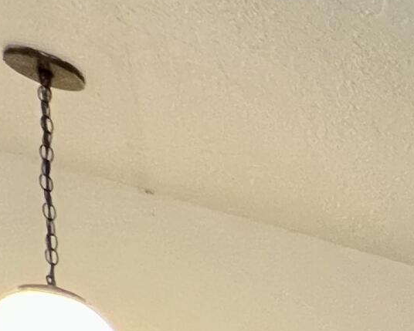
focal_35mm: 71
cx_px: 1025
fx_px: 870
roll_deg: -2.0
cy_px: 783
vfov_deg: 14.5
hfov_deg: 14.6
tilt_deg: -4.2
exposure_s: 1/60
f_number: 1.8
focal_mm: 1.57
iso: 250
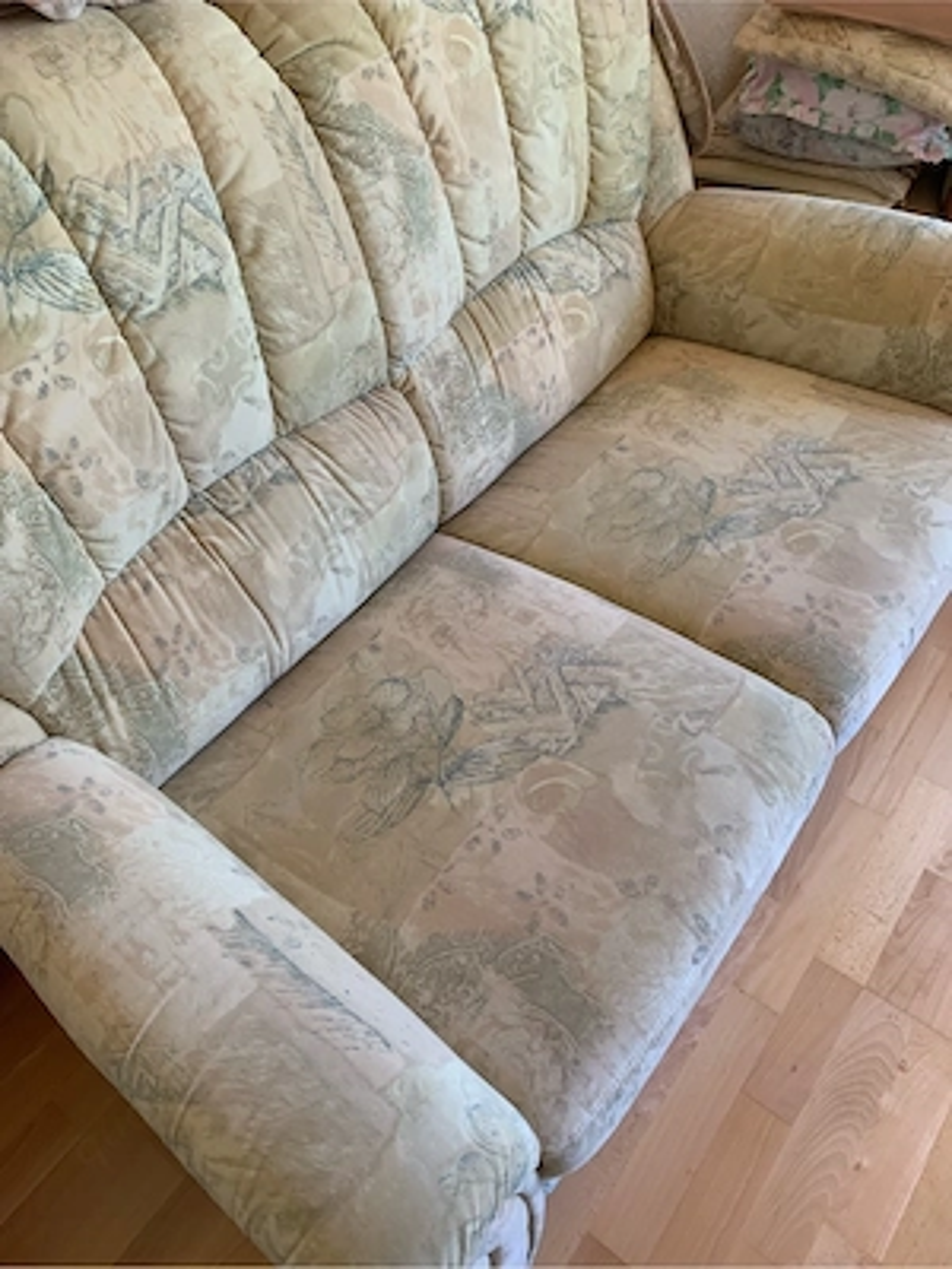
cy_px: 634
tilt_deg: -47.5
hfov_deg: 53.1
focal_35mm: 26
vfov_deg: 67.3
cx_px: 476
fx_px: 953
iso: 100
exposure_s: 1/60
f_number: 1.8
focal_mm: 4.25
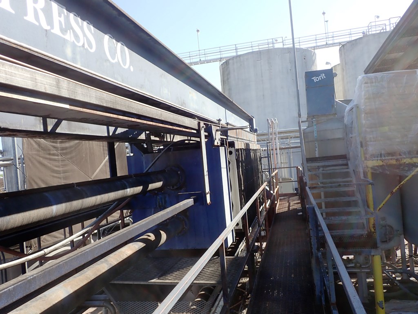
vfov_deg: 46.8
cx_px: 209
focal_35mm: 30
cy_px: 157
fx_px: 362
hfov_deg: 60.0
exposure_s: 1/400
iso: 100
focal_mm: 5.5
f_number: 3.2
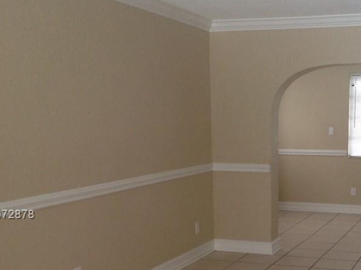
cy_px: 215
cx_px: 281
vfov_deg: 24.0
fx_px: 625
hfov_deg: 31.5
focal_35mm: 60
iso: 100
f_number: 2.4
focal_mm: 4.28
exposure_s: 1/15
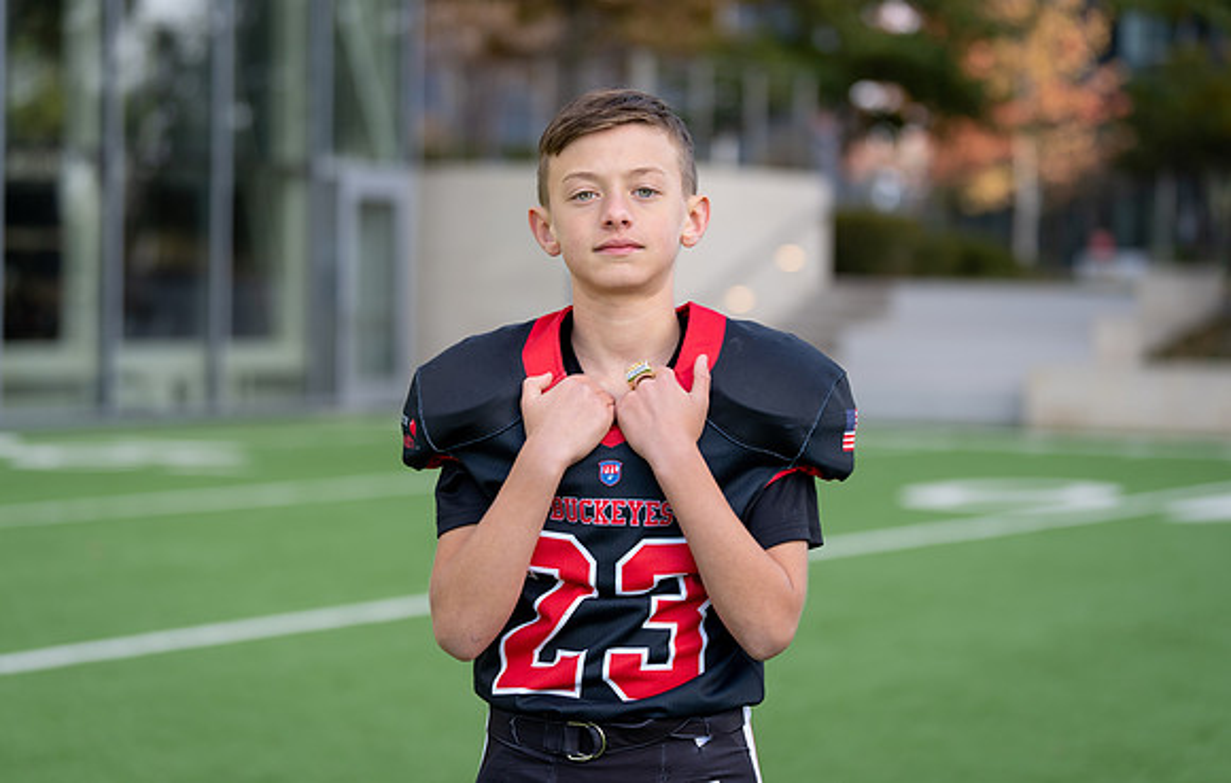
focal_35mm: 93
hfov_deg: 22.3
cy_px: 364
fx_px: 3122
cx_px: 616
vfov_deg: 14.3
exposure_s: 1/400
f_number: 2.8
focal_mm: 88
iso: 100
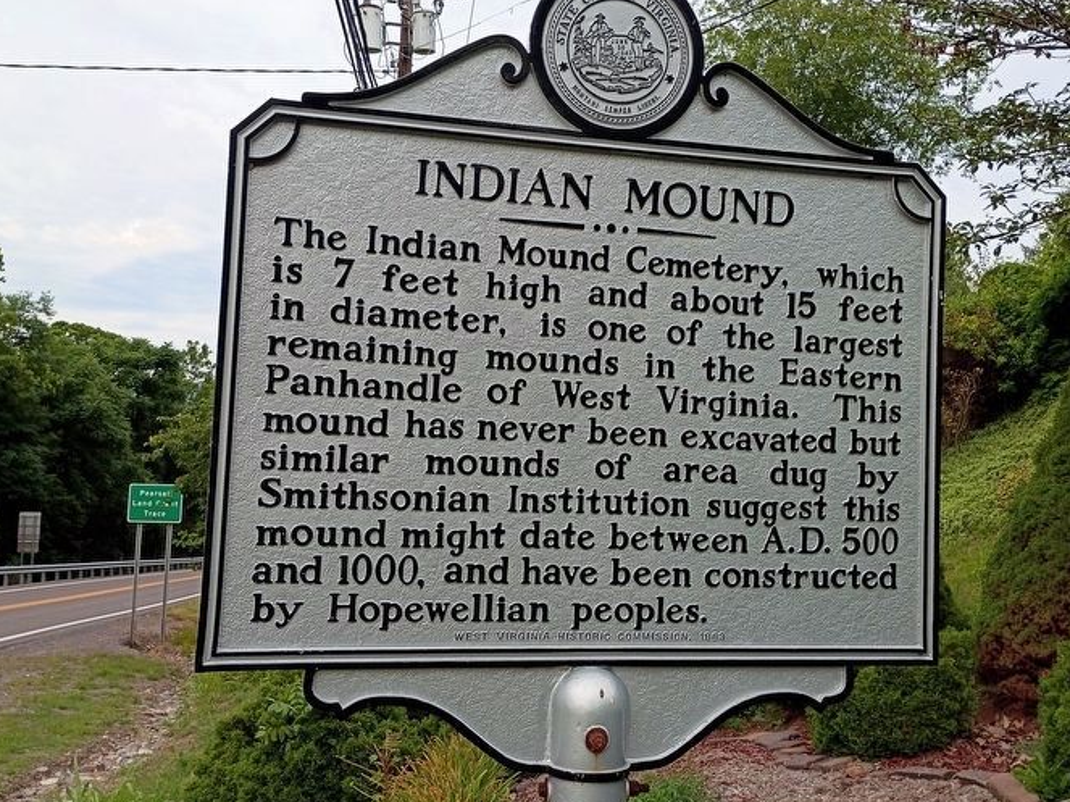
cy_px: 366
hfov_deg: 52.6
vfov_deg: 40.7
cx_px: 558
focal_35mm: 35
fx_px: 1082
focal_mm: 4.27
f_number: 1.8
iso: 100
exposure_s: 1/648
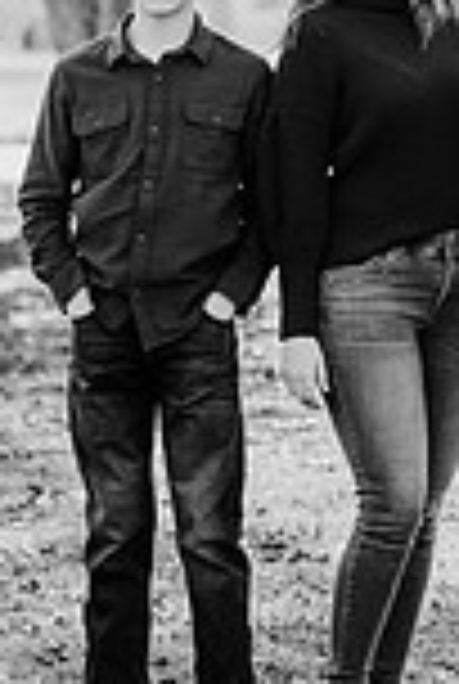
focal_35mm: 251
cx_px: 495
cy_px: 40
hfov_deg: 5.5
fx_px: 4778
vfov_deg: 8.2
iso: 200
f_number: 2.5
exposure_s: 1/640
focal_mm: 85
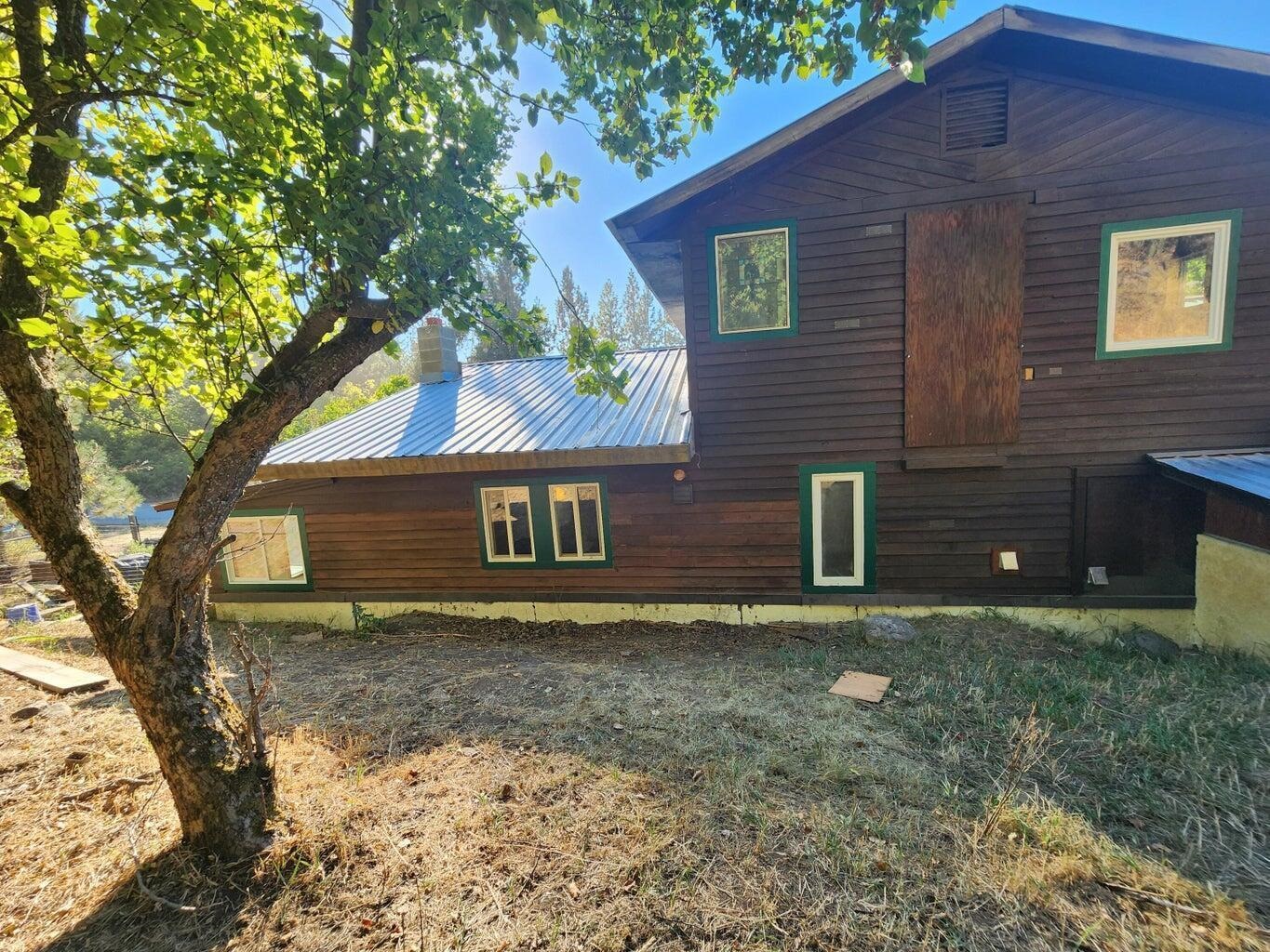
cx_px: 635
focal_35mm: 13
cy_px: 476
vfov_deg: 89.9
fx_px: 477
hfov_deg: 106.2
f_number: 2.2
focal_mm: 2.2
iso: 50
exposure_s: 1/268
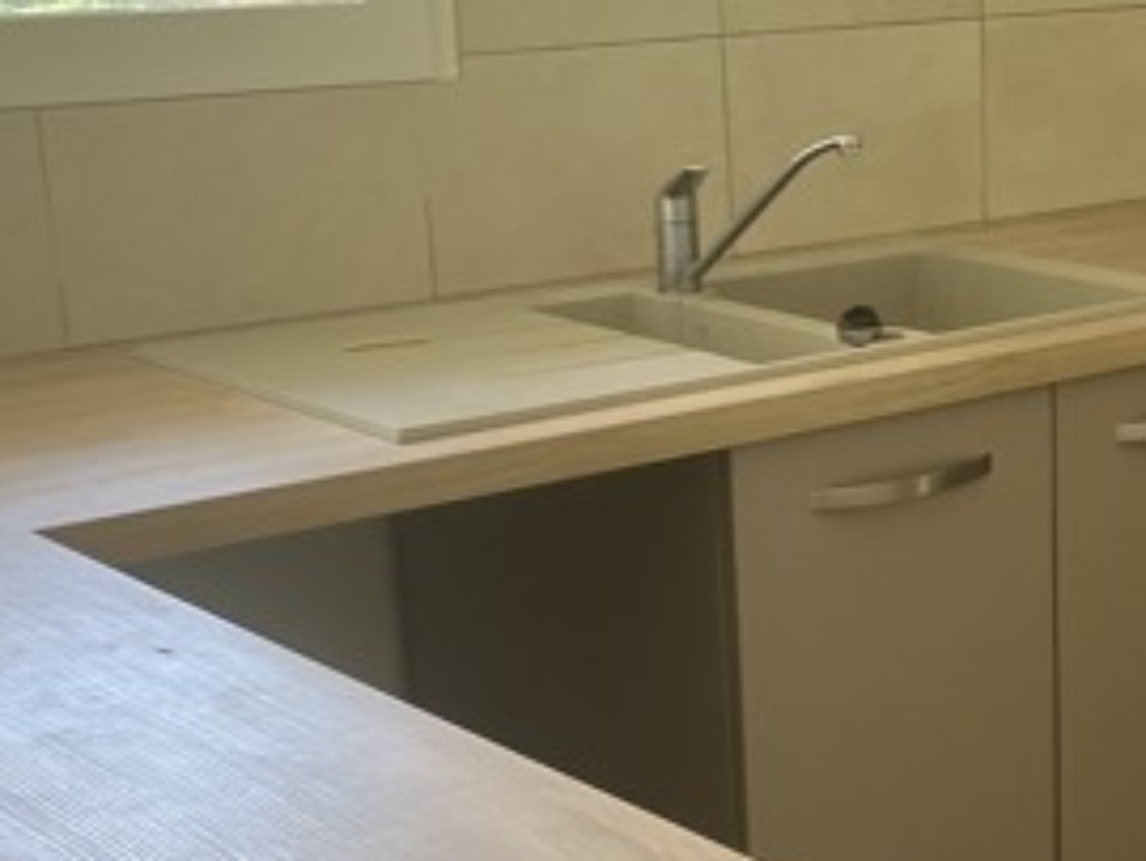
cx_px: 1048
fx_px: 2551
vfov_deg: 19.1
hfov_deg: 24.5
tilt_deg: -16.7
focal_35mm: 77
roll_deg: +0.8
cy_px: 628
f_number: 1.6
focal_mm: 5.1
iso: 125
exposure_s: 1/105
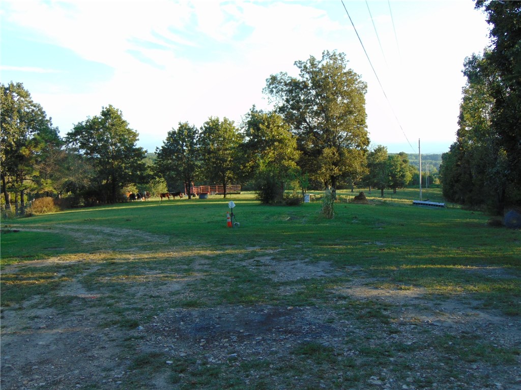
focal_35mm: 35
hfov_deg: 52.6
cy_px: 195
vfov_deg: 40.7
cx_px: 260
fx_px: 527
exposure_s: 1/200
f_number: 3.2
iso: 80
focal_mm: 6.3
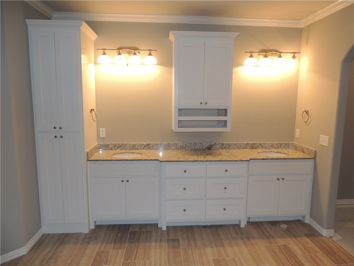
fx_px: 245
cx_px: 177
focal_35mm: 24
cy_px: 133
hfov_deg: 71.6
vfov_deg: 56.8
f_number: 3
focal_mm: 4.3
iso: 220
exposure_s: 1/40
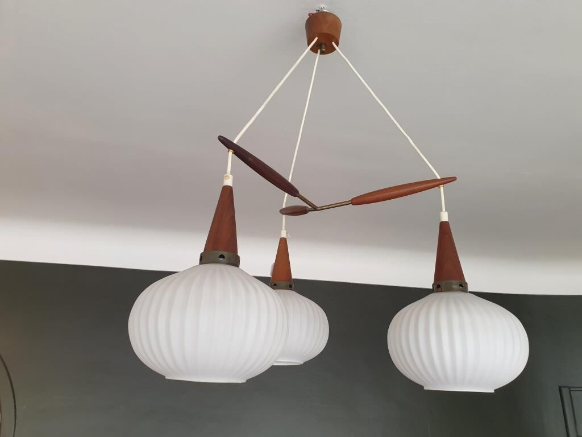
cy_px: 218
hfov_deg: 67.3
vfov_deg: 53.1
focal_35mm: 26
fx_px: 437
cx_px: 291
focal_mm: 4.3
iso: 160
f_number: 2.4
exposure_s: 1/50
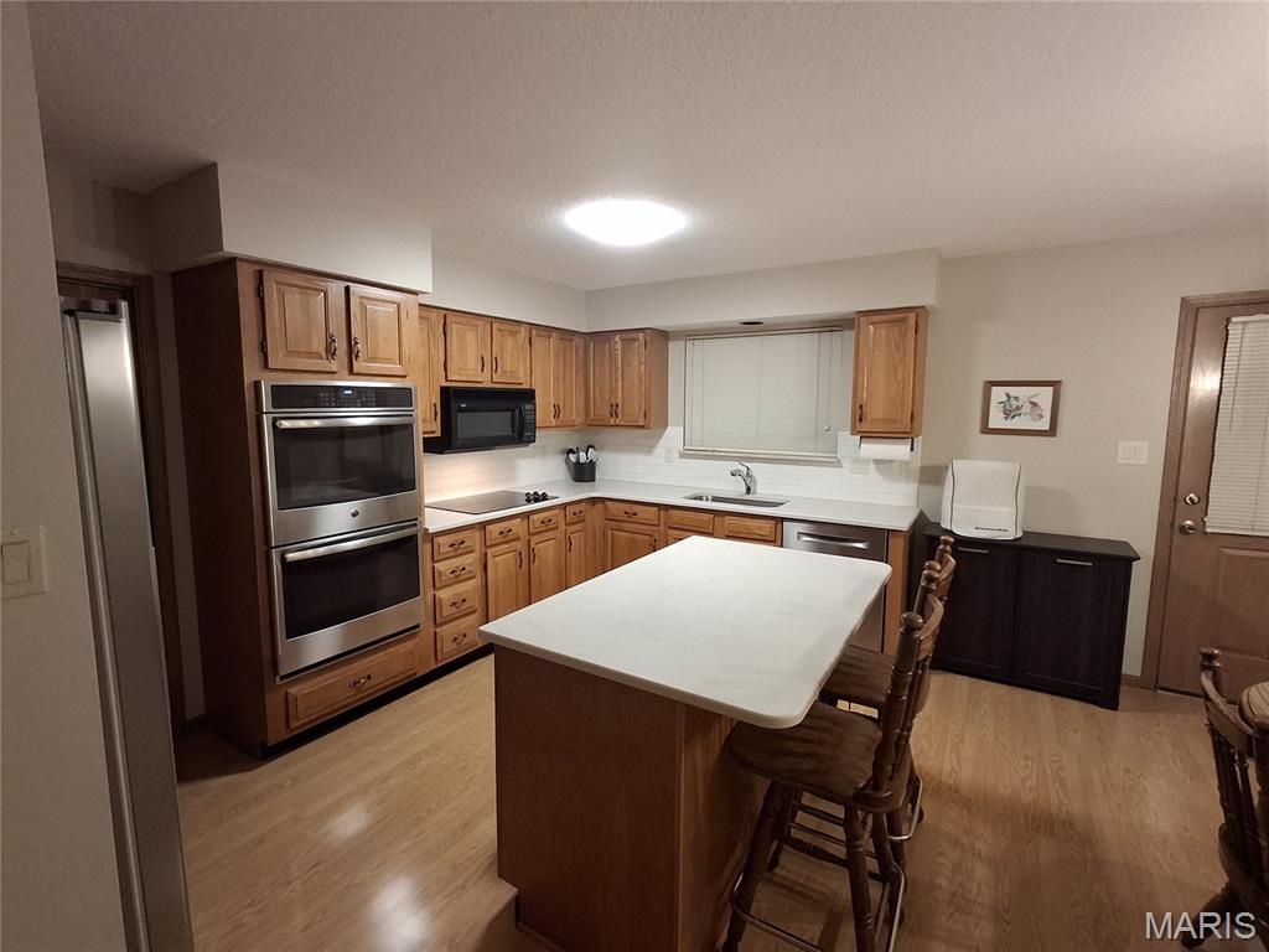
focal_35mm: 16
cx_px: 634
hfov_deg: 94.5
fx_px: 587
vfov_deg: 78.1
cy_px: 476
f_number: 2.2
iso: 250
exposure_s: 1/40
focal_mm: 1.64
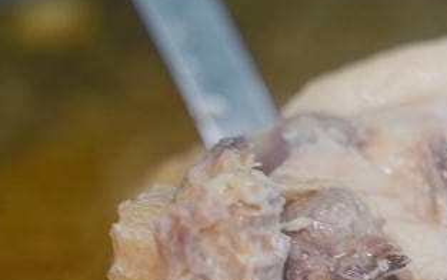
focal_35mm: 293
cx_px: 503
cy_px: 324
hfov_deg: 7.1
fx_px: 3571
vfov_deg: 4.5
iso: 200
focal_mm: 75
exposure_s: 1/80
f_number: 4
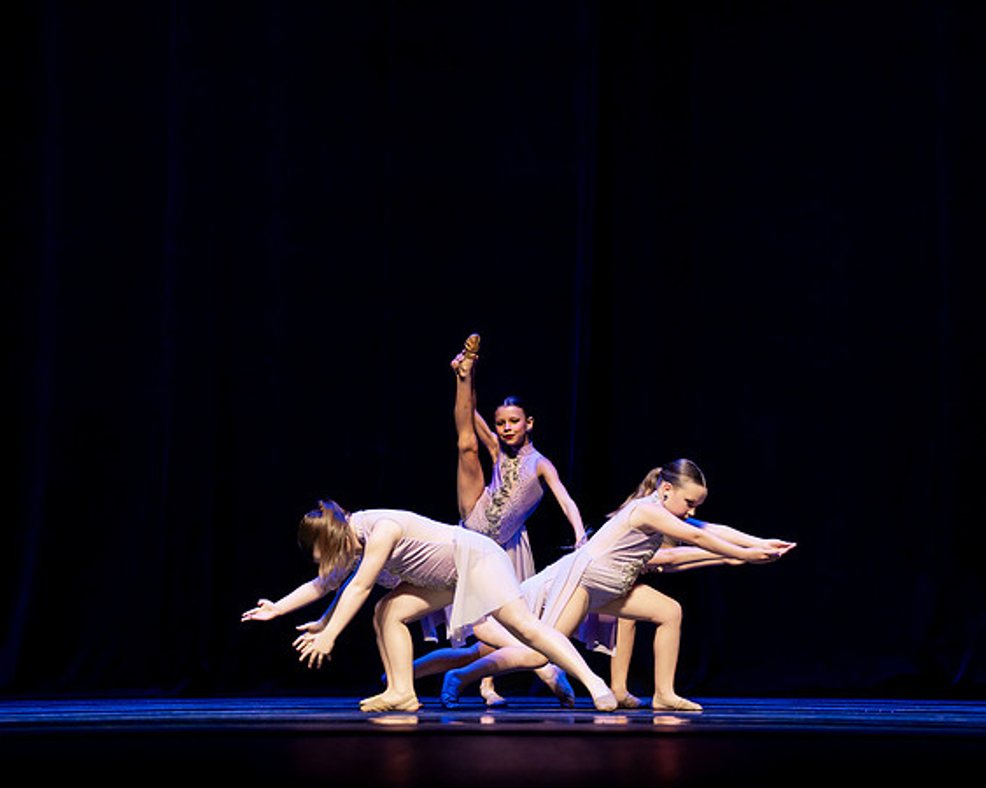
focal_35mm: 123
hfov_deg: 15.7
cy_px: 328
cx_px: 501
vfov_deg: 12.5
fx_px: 3585
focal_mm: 89
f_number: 2.8
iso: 3200
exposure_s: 1/640
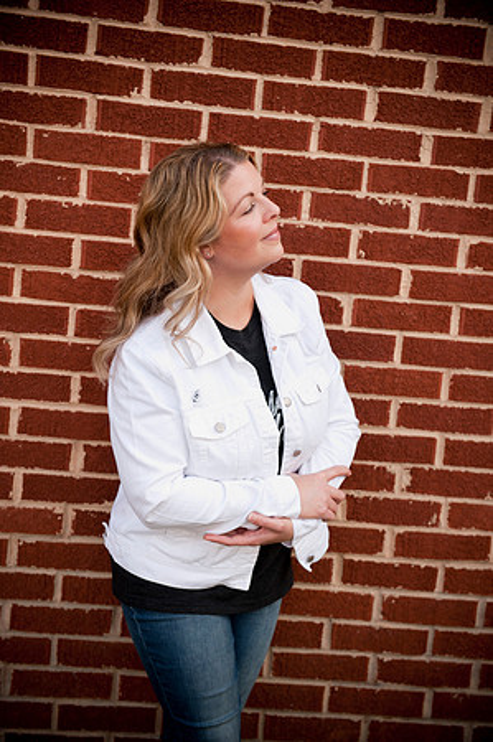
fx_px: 1194
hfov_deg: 23.3
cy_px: 371
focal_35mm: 58
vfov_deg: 34.5
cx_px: 246
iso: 125
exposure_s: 1/160
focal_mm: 58
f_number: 4
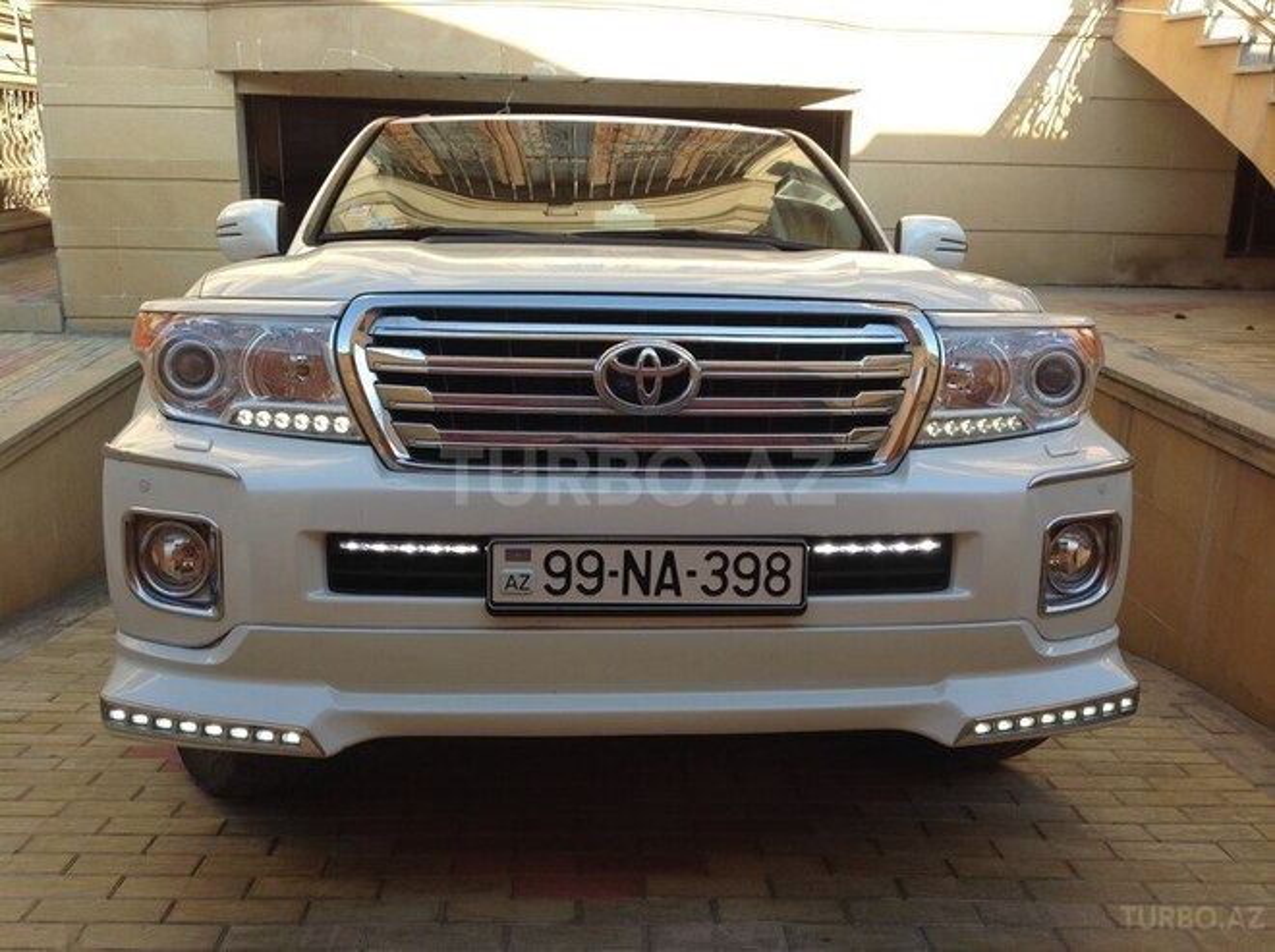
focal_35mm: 35
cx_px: 638
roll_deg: -2.4
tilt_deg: -12.0
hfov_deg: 52.7
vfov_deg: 40.6
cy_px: 476
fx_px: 1287
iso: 50
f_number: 2.4
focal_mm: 4.28
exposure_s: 1/351
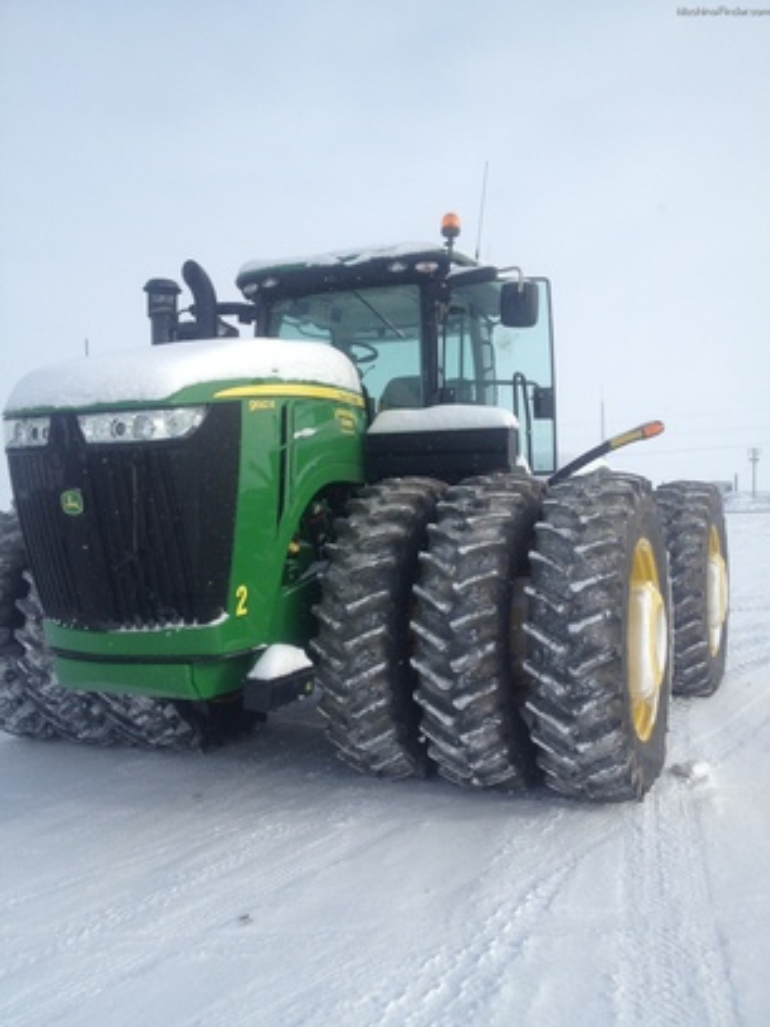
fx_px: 1038
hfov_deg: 40.7
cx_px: 385
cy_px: 514
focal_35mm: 35
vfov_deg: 52.6
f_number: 2.4
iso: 50
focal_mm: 4.28
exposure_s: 1/1972
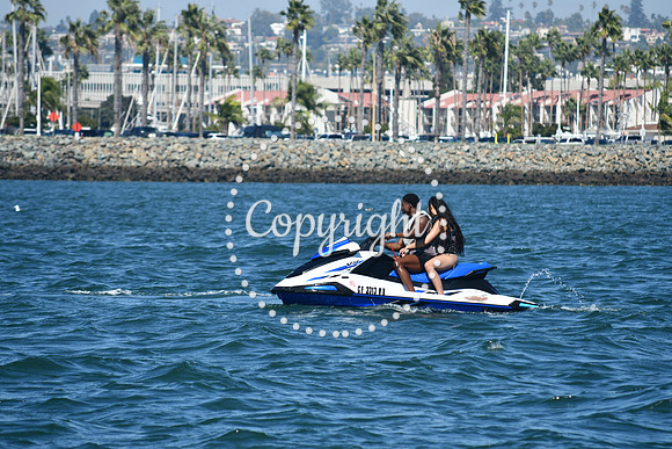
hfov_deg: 6.9
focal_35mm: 300
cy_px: 224
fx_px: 5601
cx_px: 336
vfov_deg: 4.6
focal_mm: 200
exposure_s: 1/500
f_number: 8
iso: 110
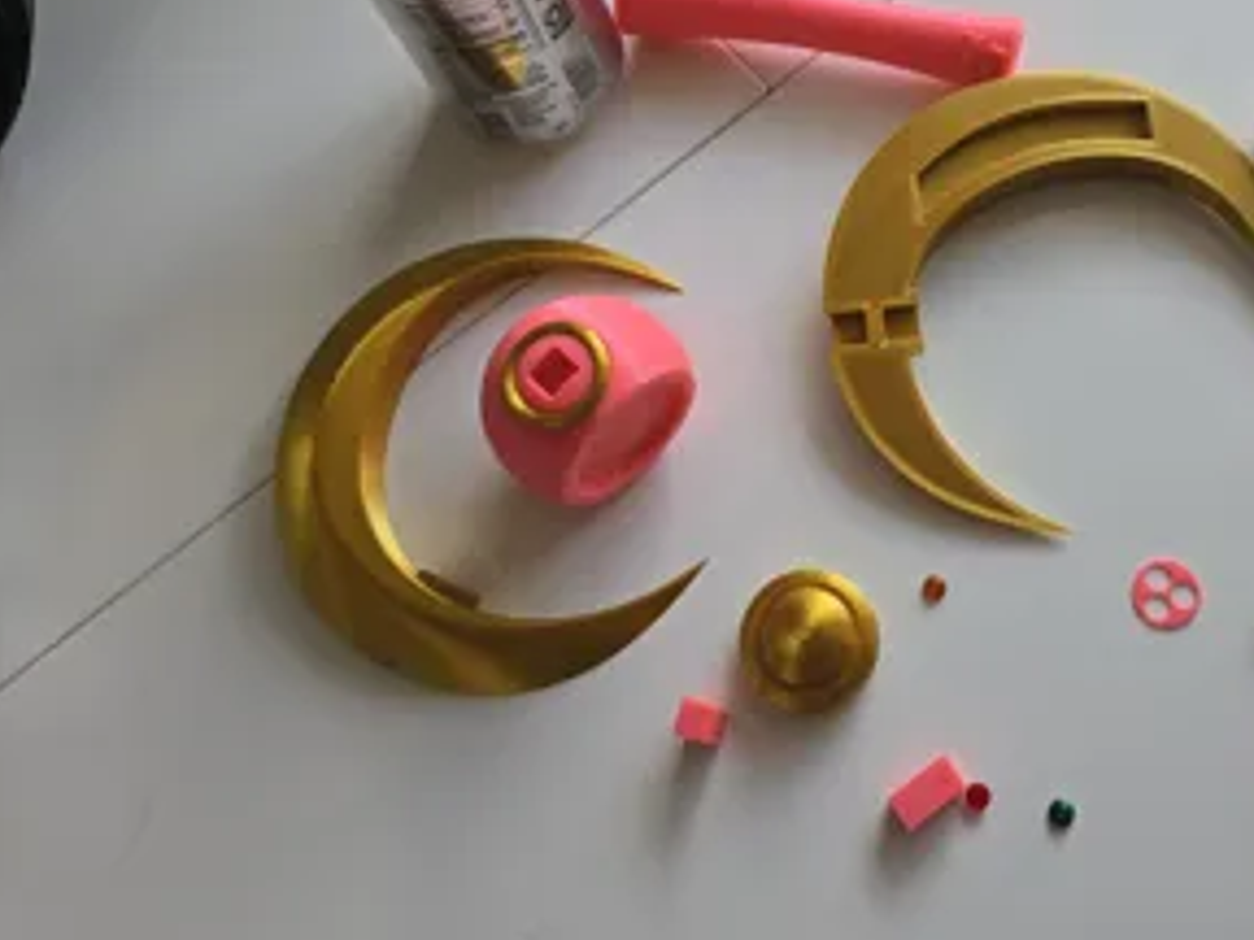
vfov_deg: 43.8
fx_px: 1159
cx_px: 840
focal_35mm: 32
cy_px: 357
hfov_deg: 55.6
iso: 32
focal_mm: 5.4
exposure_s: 1/101
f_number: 1.8
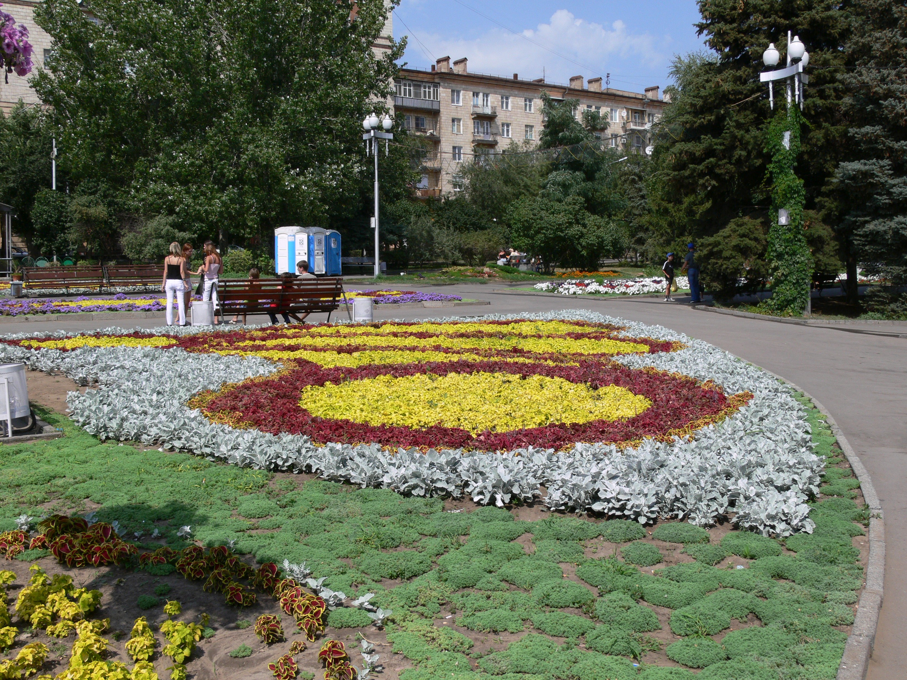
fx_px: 917
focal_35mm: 35
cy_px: 340
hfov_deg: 52.6
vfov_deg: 40.7
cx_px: 454
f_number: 6.3
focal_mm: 7.4
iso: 80
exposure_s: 1/400
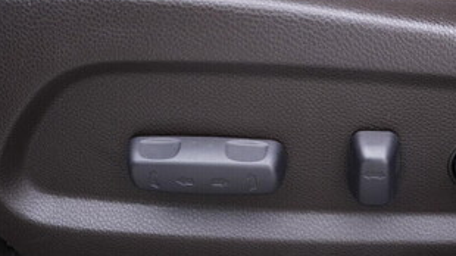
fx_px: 810
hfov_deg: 31.0
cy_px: 107
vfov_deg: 18.0
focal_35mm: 67
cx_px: 327
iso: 320
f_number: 2.8
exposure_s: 1/40
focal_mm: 24
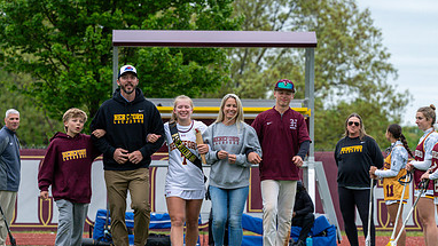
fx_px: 2834
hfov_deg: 8.8
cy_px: 176
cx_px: 216
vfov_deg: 5.0
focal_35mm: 244
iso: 1000
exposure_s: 1/800
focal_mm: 150
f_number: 5
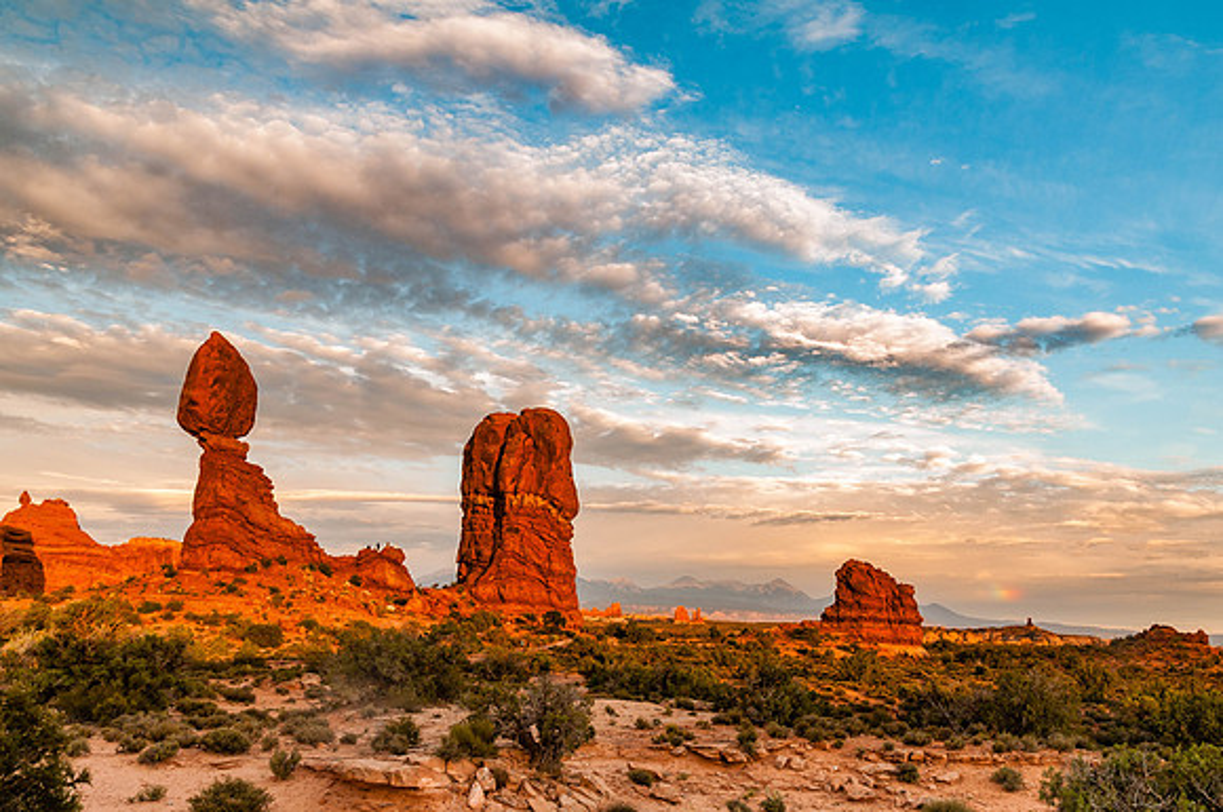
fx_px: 1049
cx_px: 639
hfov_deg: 60.4
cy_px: 476
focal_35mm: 31
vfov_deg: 42.1
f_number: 11
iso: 100
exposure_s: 1/5
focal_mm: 17
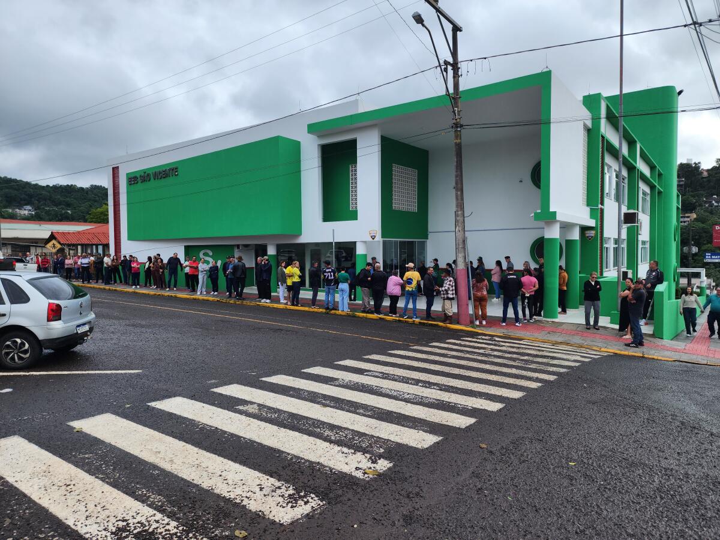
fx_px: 478
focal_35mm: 23
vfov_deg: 58.9
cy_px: 270
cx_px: 360
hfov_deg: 73.9
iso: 12
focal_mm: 6.4
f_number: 1.8
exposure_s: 1/376
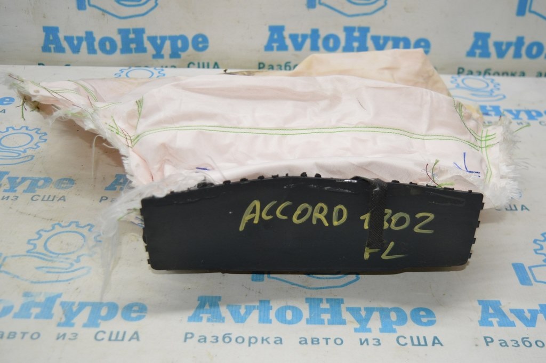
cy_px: 182
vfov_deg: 28.9
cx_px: 273
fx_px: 705
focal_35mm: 46
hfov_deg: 42.4
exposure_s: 1/60
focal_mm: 31
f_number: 4.2
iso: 450
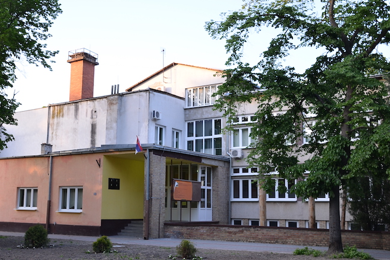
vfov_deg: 31.5
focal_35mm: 43
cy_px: 133
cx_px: 168
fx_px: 462
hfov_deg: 45.7
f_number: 4
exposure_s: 1/60
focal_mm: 23
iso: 100
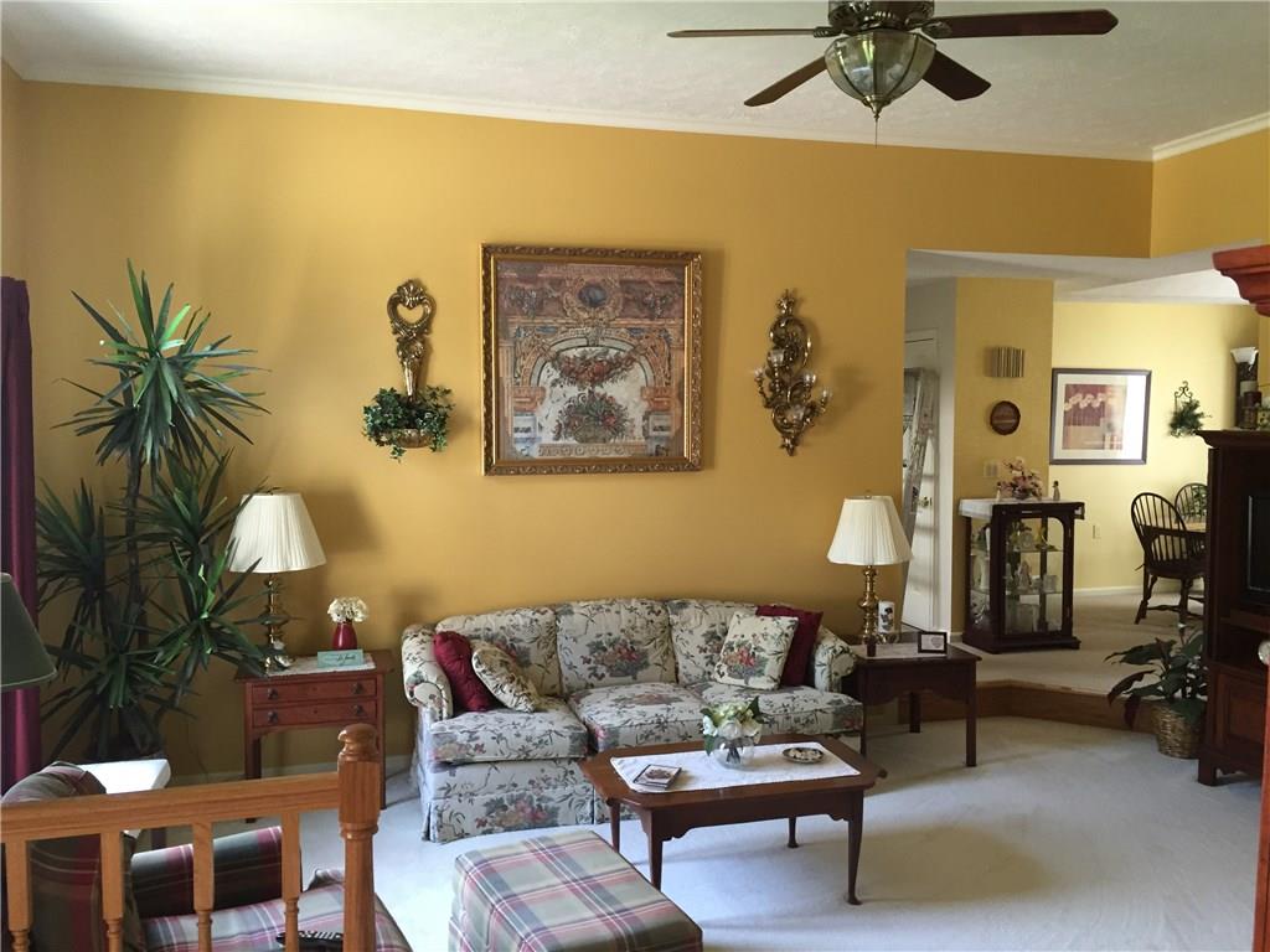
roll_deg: -0.3
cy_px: 476
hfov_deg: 61.7
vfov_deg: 48.2
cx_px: 635
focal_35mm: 29
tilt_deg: -2.5
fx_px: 1064
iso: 100
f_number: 2.2
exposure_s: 1/30
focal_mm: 4.15
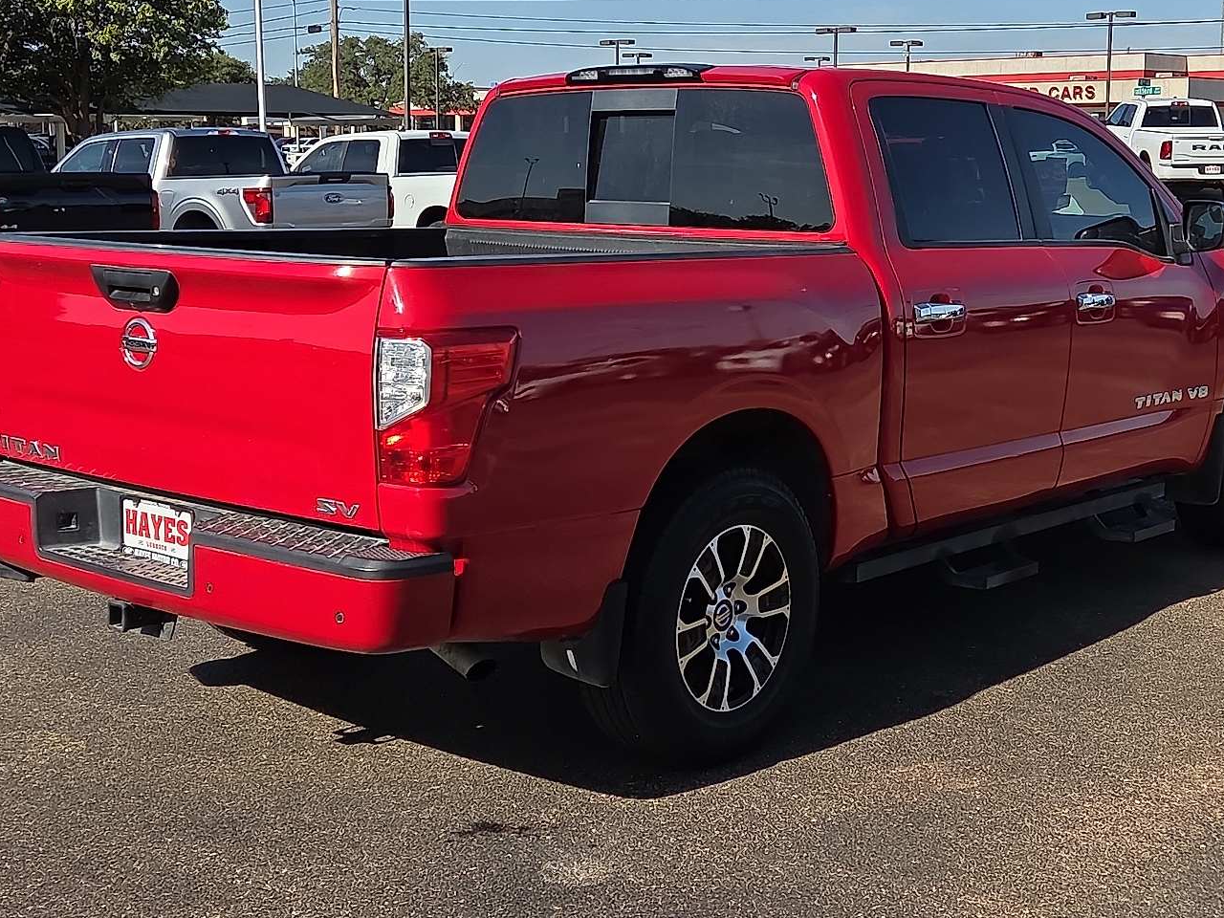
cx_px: 639
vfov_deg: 29.0
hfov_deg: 38.2
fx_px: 1768
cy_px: 376
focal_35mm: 50
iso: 25
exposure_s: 1/1667
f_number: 1.8
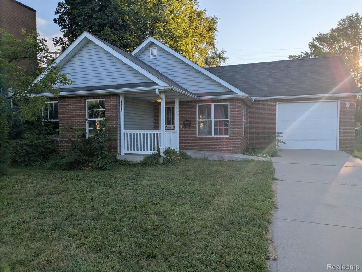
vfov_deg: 54.9
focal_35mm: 25
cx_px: 181
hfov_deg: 69.4
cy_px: 136
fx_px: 262
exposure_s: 1/1869
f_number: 1.89
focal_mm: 5.43
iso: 57
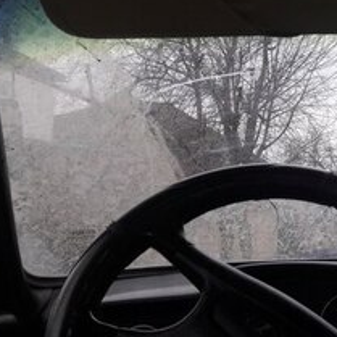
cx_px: 508
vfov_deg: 21.9
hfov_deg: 19.3
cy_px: 273
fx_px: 859
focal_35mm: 78
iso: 40
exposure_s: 1/121
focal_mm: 3.7
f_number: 1.9
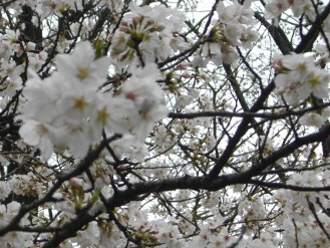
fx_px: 1392
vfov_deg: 10.2
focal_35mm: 146
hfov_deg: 13.5
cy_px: 151
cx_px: 96
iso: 163
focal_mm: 17.1
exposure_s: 1/200
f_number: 5.2
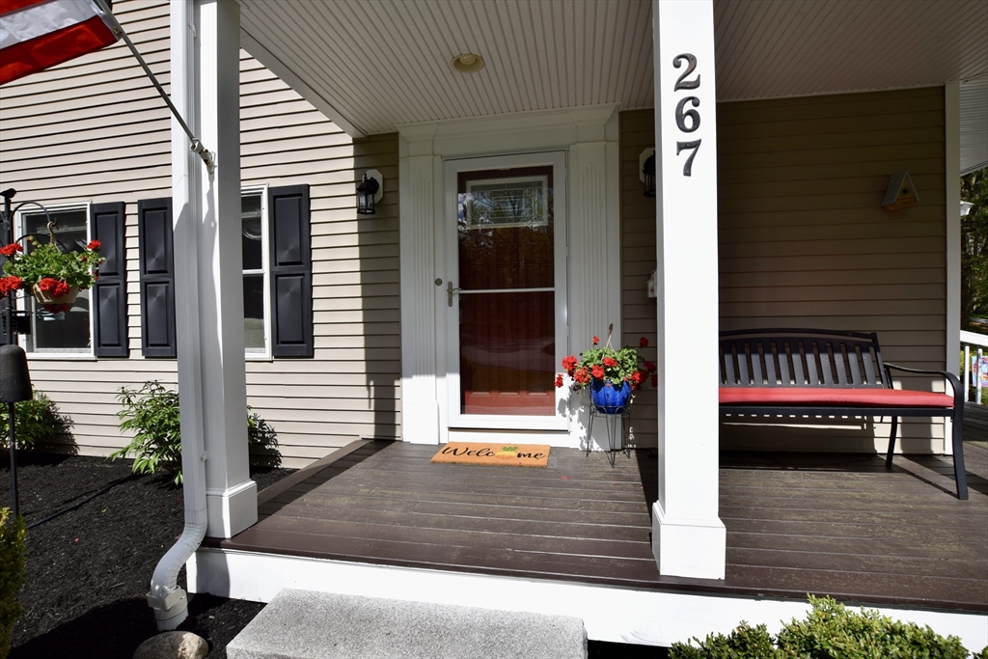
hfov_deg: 100.4
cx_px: 494
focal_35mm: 15
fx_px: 412
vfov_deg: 77.3
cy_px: 330
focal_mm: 10
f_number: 11
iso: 200
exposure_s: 1/500
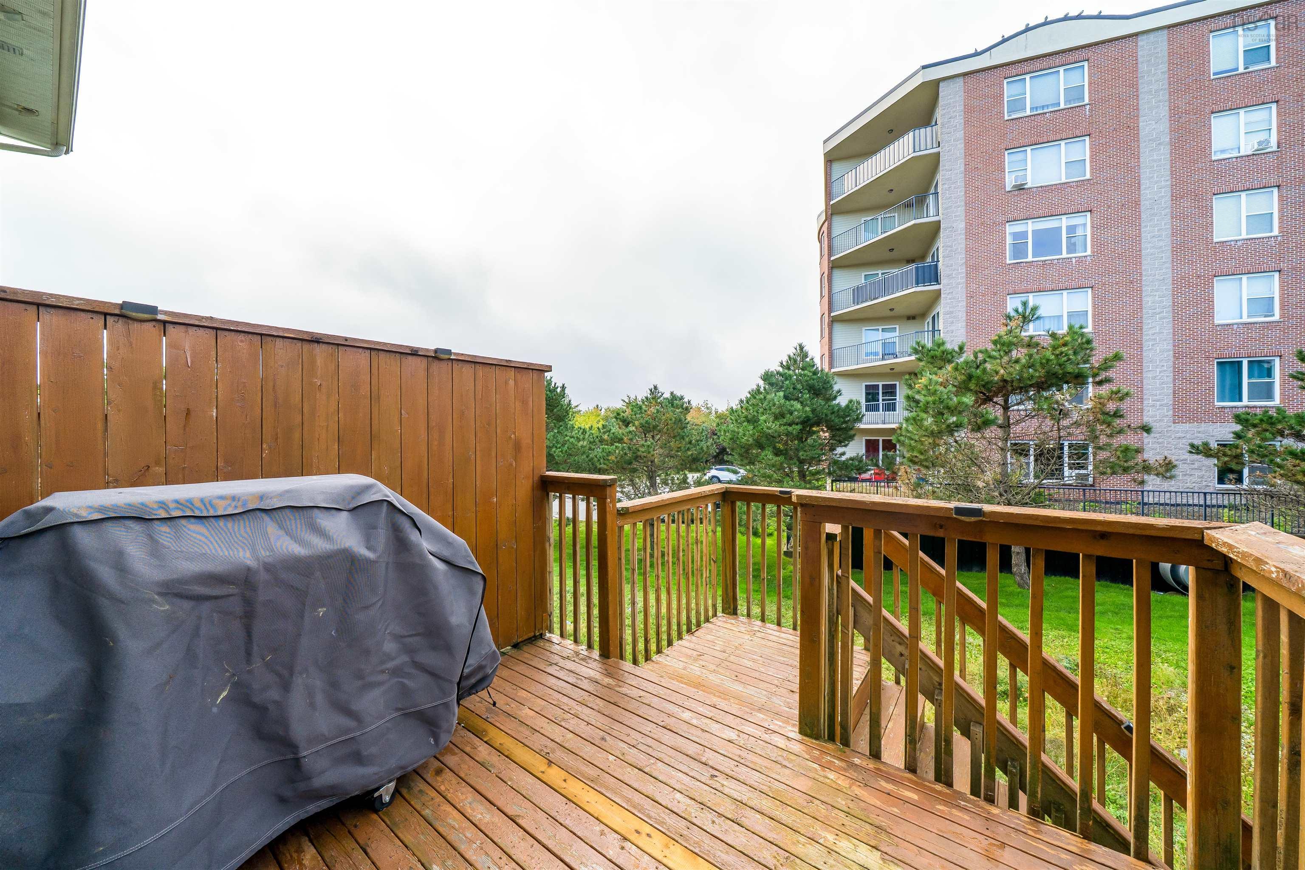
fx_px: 435
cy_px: 435
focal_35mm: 12
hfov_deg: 112.6
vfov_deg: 90.0
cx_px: 652
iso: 400
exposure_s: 1/125
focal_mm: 12
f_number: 10
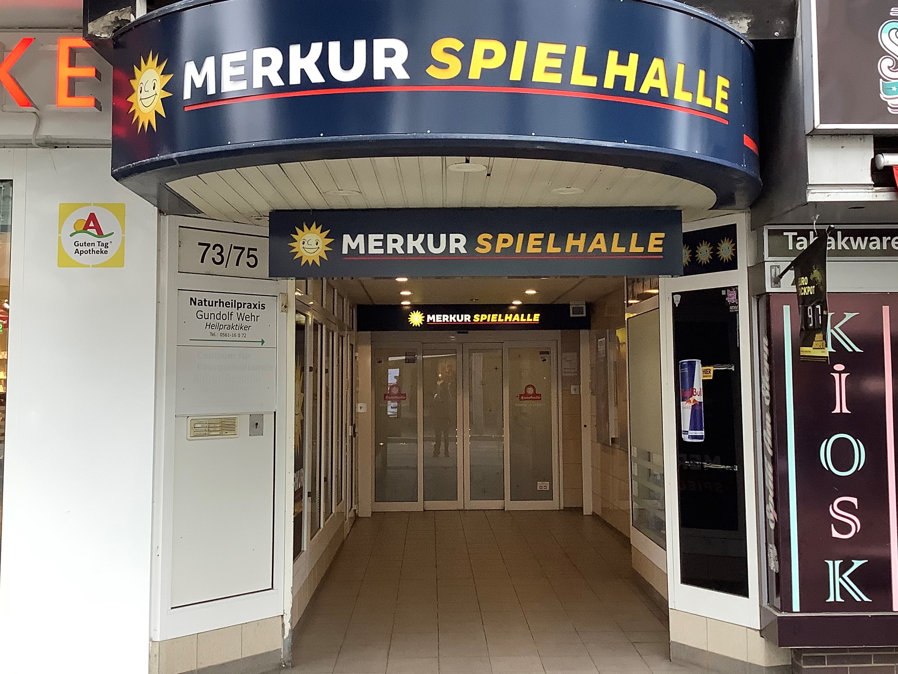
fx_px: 804
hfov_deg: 58.4
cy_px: 337
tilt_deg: +4.1
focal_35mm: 31
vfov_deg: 45.4
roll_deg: +0.4
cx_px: 449
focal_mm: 3.3
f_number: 2.4
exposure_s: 1/120
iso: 100
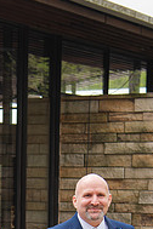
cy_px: 247
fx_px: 1065
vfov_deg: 12.1
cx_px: -39
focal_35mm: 167
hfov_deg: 8.1
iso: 100
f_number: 4
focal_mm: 44
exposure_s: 1/400
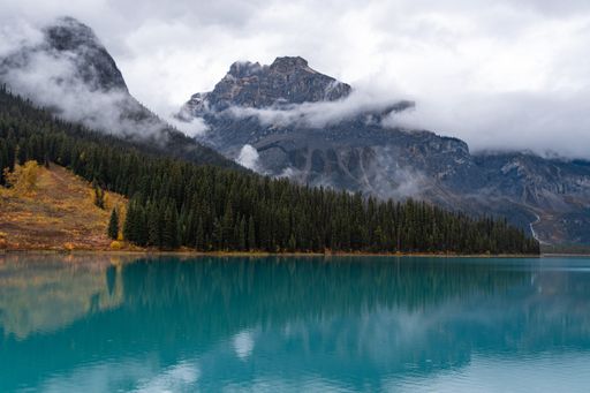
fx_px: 541
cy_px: 196
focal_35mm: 33
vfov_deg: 39.9
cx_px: 295
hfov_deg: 57.2
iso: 250
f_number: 3
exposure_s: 1/1000
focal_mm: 22
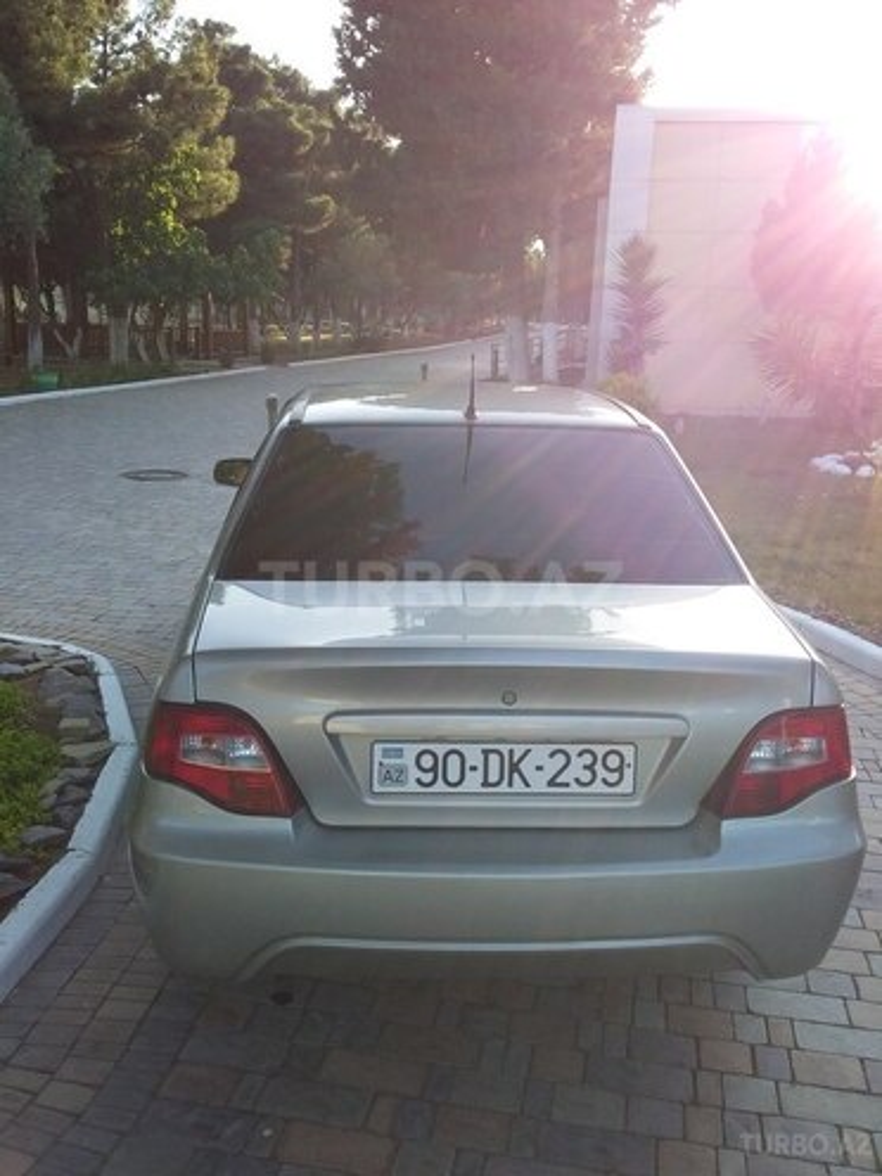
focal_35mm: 31
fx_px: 1053
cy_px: 588
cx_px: 441
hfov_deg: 45.4
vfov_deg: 58.4
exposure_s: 1/260
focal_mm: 3.3
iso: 40
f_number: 2.2
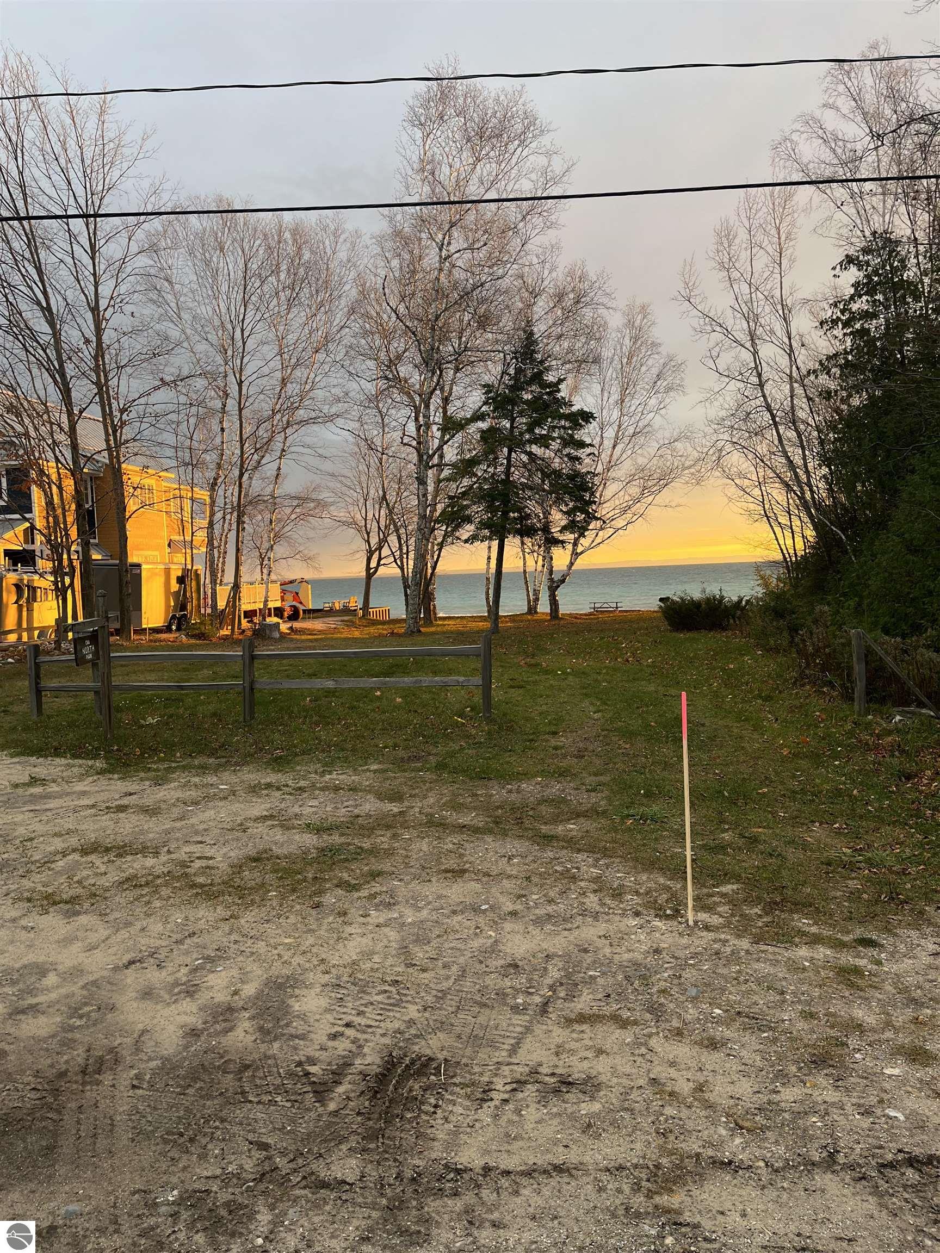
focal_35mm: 26
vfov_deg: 67.3
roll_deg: +1.5
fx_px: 941
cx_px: 470
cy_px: 626
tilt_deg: -2.4
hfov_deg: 53.1
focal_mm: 5.1
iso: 50
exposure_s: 1/121
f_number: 1.6
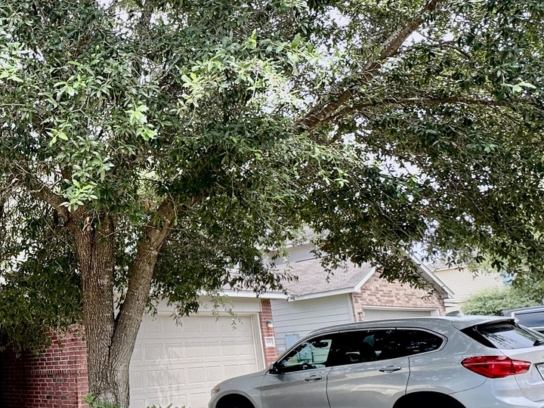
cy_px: 233
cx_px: 138
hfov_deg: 60.1
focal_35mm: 28
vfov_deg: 49.6
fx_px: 440
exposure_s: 1/207
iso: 40
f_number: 2.2
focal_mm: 2.22
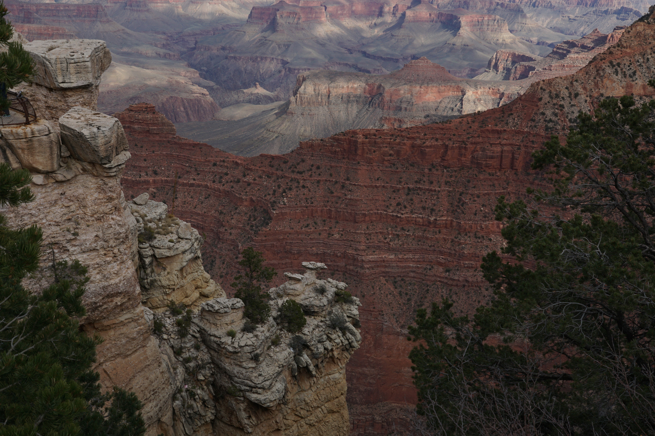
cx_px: 328
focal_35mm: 42
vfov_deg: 31.9
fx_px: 764
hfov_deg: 46.4
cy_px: 218
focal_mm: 28
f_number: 13
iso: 100
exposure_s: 1/125
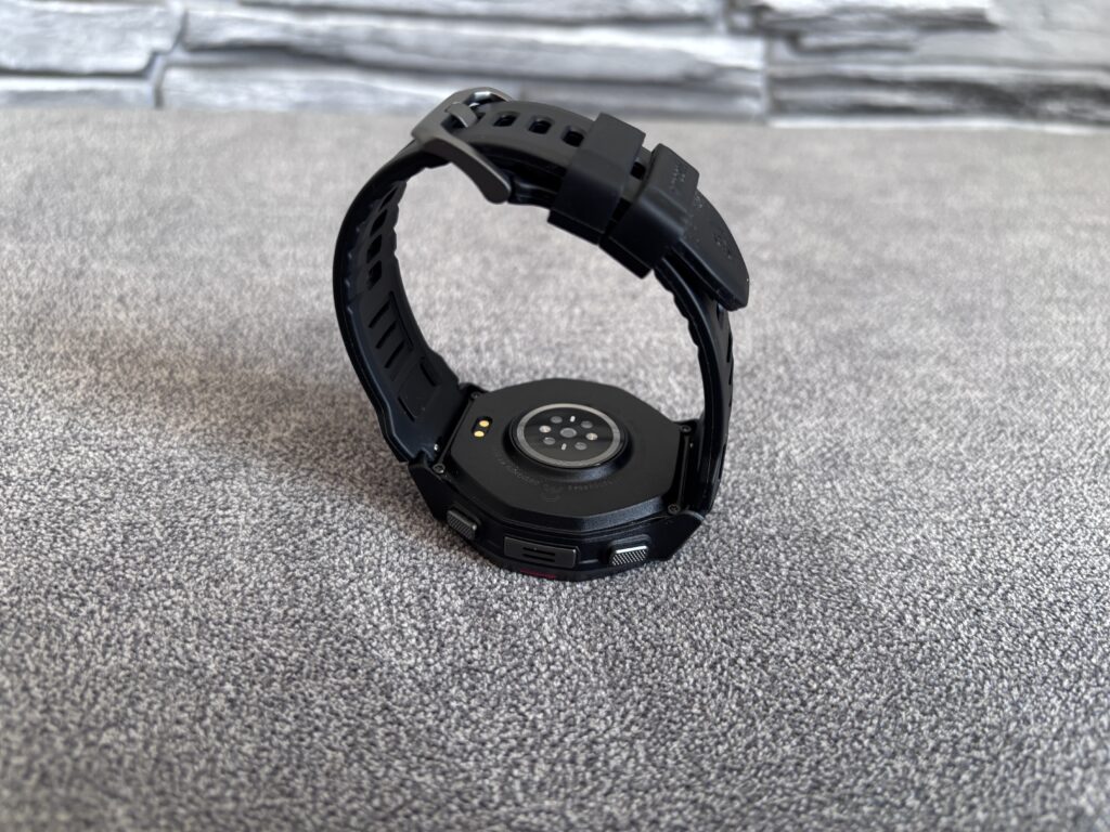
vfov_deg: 53.1
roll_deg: -4.2
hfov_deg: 67.3
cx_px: 555
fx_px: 834
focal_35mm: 26
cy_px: 416
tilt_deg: -33.2
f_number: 1.6
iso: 250
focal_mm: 5.96
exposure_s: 1/60
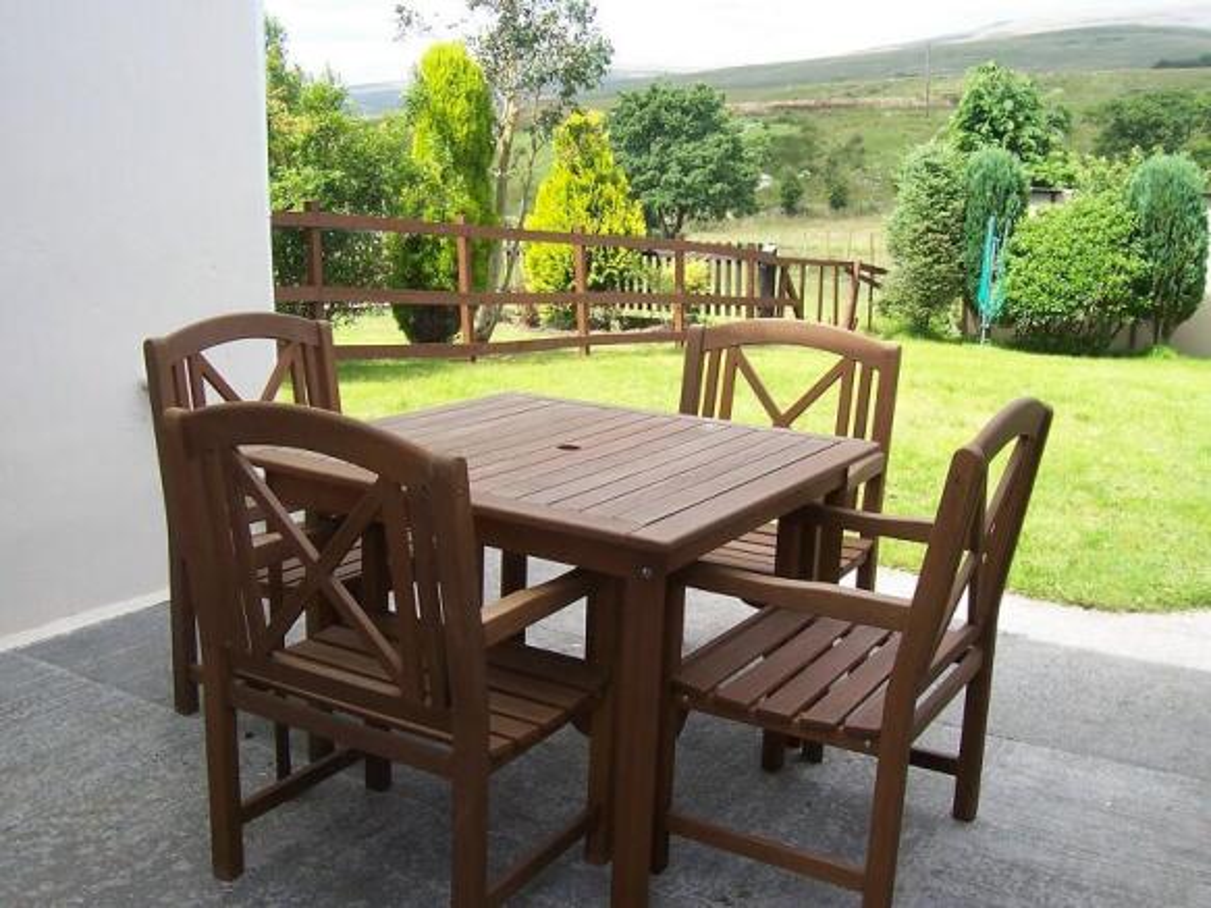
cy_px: 454
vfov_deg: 38.7
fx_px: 1294
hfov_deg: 50.1
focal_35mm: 37
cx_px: 606
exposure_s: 1/180
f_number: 5.6
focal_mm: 5.6
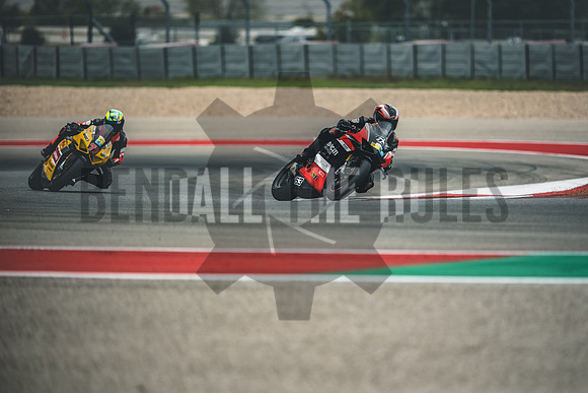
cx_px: 294
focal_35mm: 300
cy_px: 196
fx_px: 4901
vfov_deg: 4.6
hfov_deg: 6.9
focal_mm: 200
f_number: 2
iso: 250
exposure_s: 1/1600
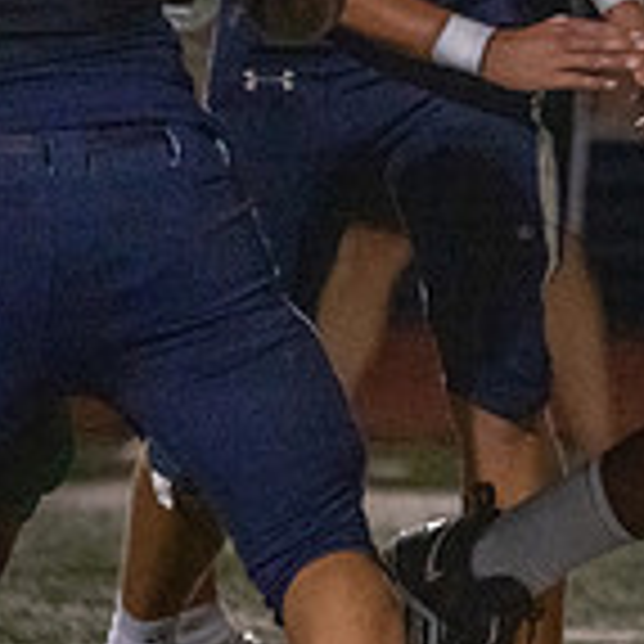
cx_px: 1152
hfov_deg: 1.3
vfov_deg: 1.3
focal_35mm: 1314
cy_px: 121
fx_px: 27657
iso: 20000
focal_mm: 324
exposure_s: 1/1000
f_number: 5.6
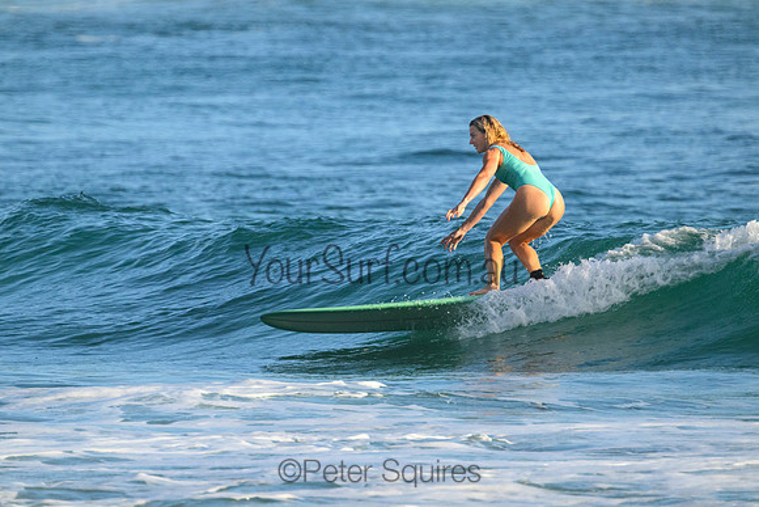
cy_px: 254
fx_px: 16870
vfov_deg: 1.7
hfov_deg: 2.6
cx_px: 380
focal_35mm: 800
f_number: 11
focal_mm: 800
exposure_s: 1/2000
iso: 2800
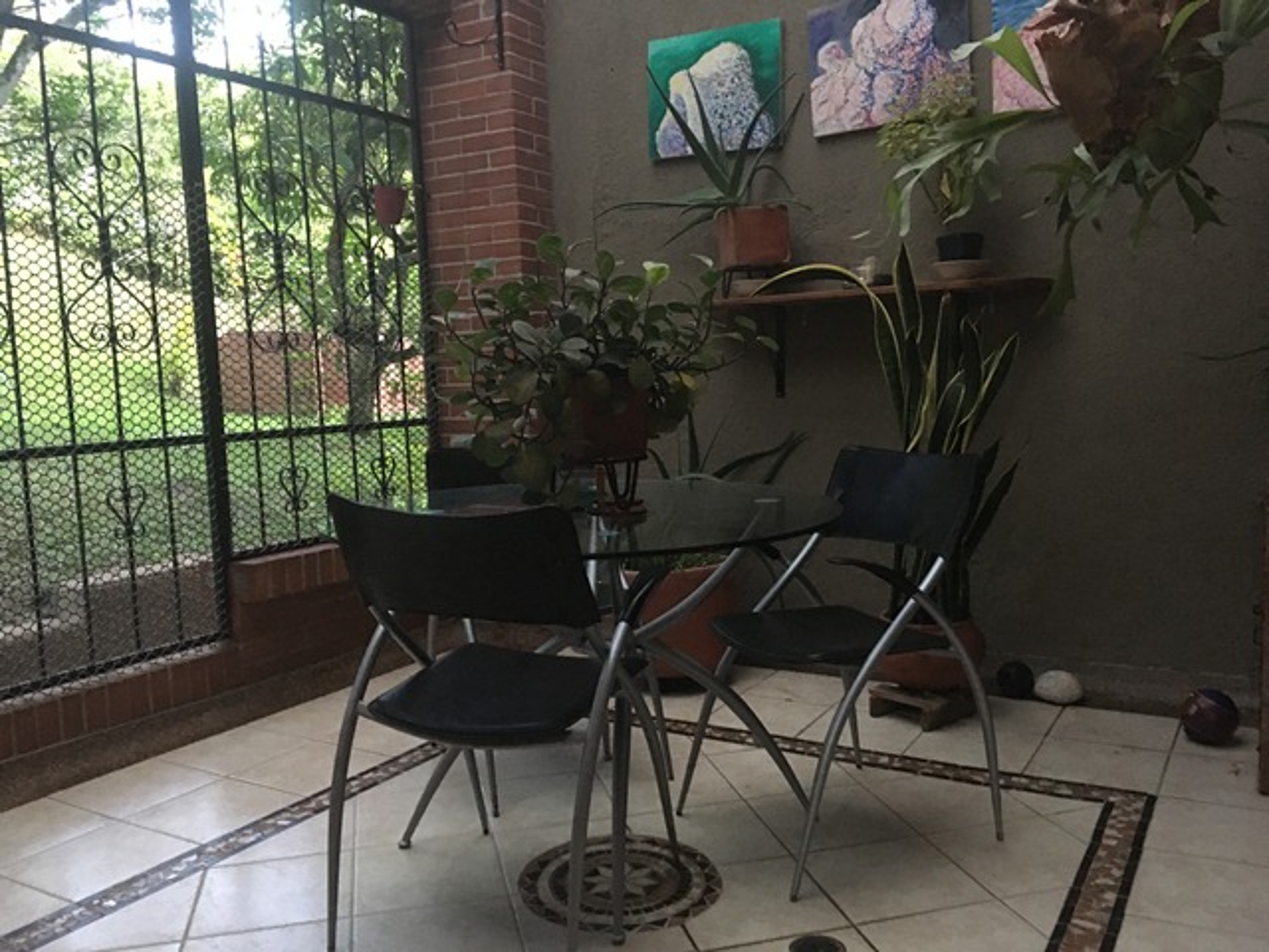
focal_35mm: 29
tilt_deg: -7.0
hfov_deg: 61.7
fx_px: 1063
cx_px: 634
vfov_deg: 48.2
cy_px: 476
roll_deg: +2.0
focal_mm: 4.15
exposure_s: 1/15
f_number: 2.2
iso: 250
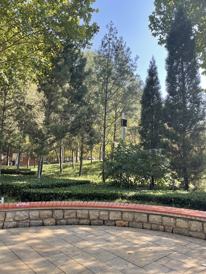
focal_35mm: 27
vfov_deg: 65.3
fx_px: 214
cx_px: 103
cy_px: 133
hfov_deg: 51.3
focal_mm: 5.1
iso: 32
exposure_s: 1/498
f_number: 1.6
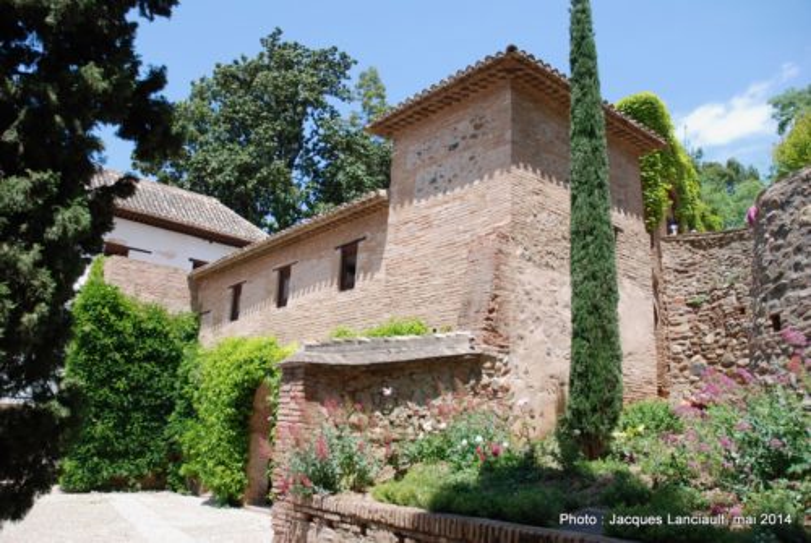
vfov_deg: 48.1
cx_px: 406
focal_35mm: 27
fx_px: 609
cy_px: 272
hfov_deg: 67.3
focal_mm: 18
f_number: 7.1
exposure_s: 1/200
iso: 100
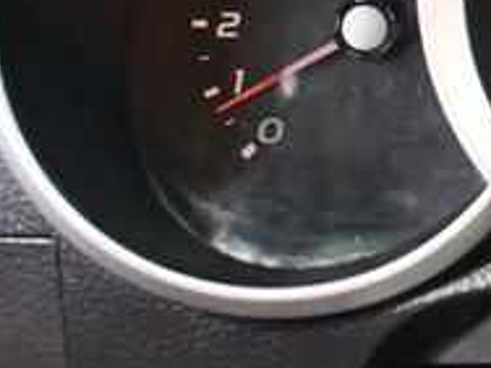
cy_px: -44
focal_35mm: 118
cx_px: 773
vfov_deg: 12.3
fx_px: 1674
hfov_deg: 15.2
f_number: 3.5
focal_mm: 18
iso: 9000
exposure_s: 1/60
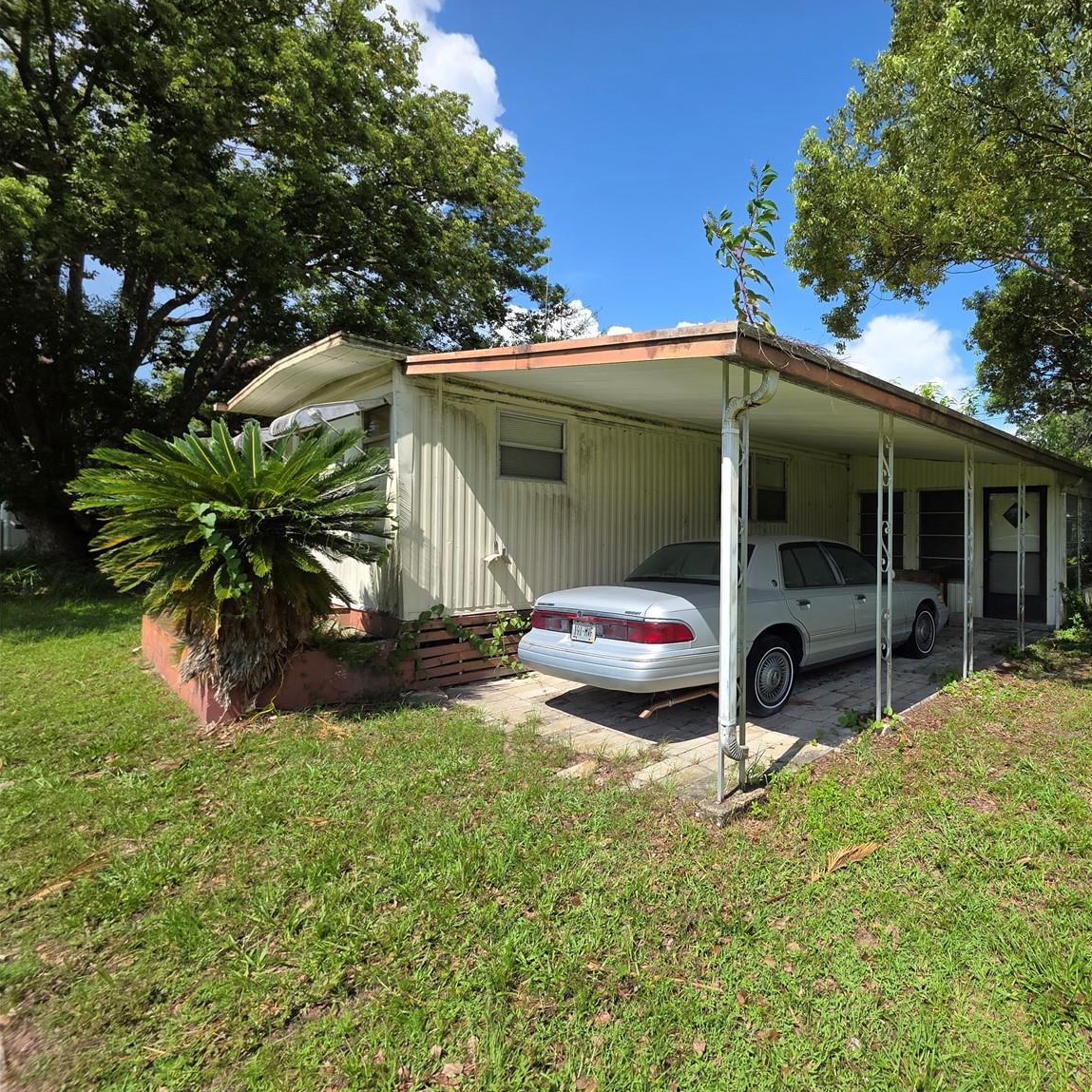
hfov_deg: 83.3
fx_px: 571
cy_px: 528
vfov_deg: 87.4
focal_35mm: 16
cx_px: 759
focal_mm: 2.2
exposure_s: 1/1576
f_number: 1.9
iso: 40
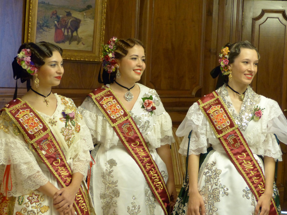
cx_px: 144
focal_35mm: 81
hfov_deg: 24.1
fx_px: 672
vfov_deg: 18.2
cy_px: 108
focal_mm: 14.5
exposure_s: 1/50
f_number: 2.8
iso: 400
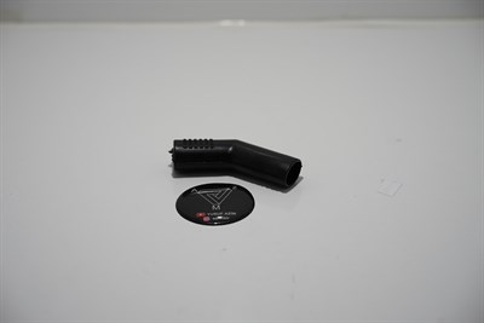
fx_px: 1143
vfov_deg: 16.1
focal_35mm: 85
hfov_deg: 23.9
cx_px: 242
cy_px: 162
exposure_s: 1/400
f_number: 4
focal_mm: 85
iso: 80
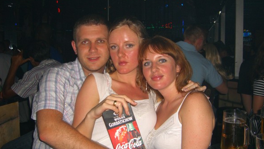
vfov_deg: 28.4
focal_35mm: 42
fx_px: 294
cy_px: 80
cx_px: 133
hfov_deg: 48.3
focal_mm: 7.9
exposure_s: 1/60
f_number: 2.8
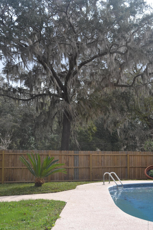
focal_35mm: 48
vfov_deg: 41.1
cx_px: 76
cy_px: 115
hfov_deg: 28.1
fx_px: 306
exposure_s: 1/200
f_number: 7.1
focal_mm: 32
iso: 100
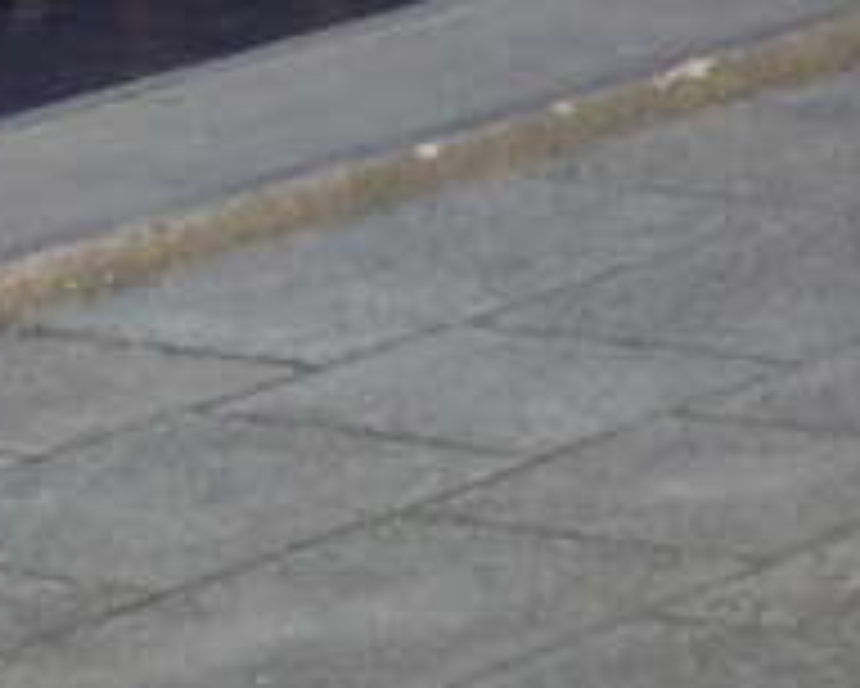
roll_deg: +1.2
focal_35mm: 275
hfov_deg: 6.1
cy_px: -1349
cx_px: 3246
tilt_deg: -0.8
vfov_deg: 5.3
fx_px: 7003
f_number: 2.4
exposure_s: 1/141
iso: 50
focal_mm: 4.12
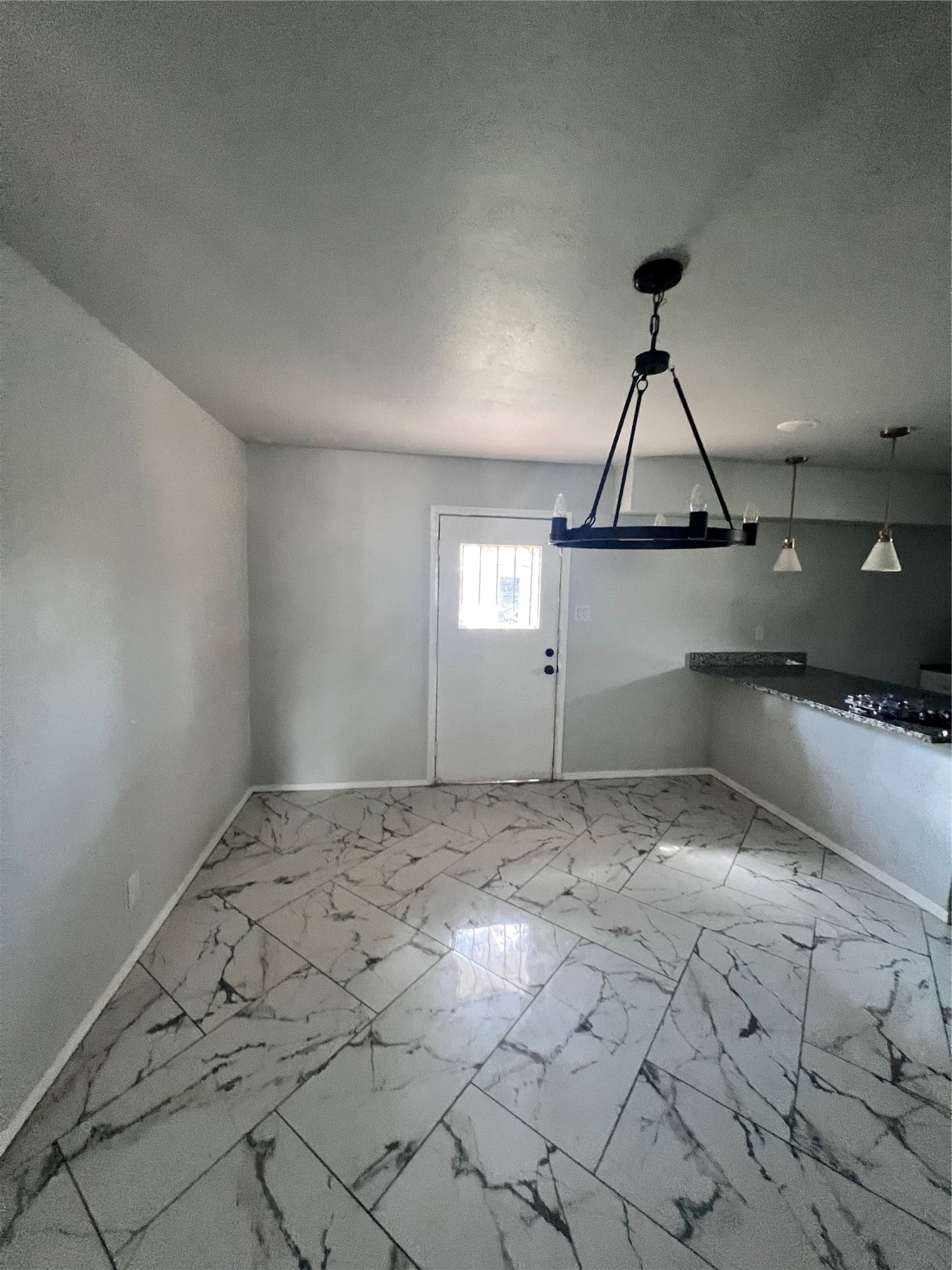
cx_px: 476
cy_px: 635
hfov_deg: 89.9
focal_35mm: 13
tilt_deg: -5.7
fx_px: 477
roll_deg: +0.8
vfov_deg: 106.2
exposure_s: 1/60
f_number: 1.8
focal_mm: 1.57
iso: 400
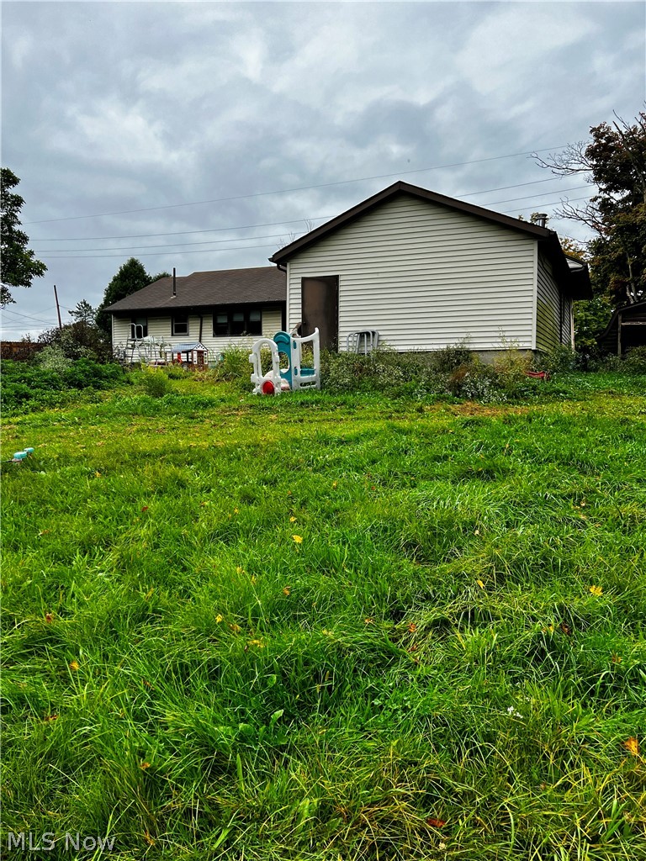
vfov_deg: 67.3
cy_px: 430
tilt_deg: -2.6
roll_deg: -0.9
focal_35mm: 26
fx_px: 647
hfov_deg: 53.1
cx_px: 323
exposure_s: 1/1079
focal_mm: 5.7
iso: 50
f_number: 1.5
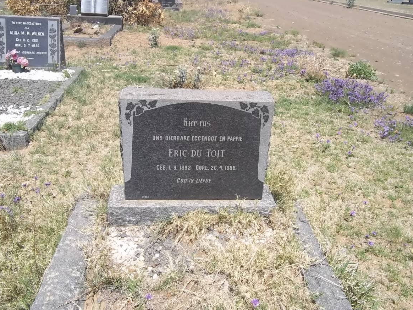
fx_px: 394
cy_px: 151
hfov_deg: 55.4
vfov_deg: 42.9
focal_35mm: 33
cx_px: 209
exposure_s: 1/400
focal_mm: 5.7
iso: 80
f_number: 5.5
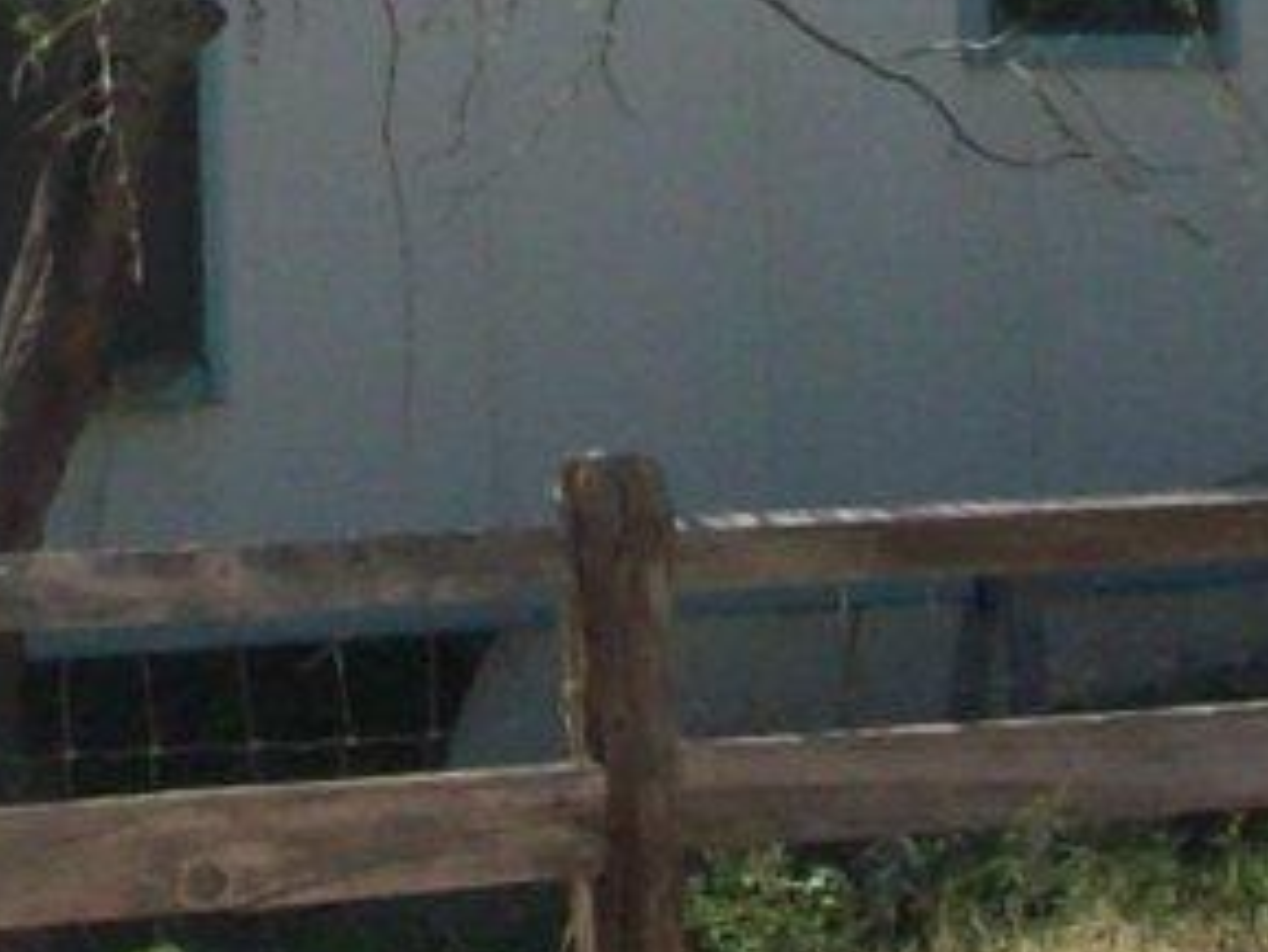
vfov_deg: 5.9
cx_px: 118
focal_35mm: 241
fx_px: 8832
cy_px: -1408
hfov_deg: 8.2
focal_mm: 5.7
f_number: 5.5
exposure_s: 1/323
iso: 64
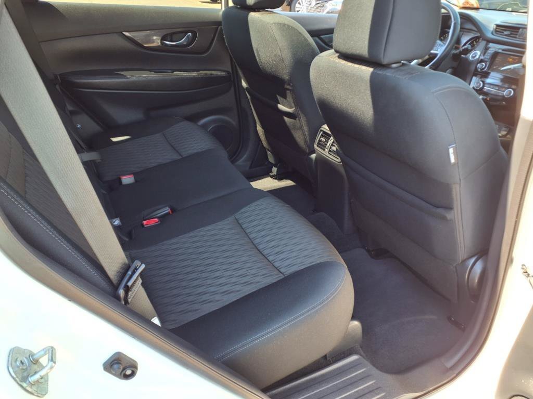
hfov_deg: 65.3
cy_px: 200
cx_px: 266
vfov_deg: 51.4
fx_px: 416
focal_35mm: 27
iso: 40
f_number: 1.9
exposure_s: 1/60.2
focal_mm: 3.58
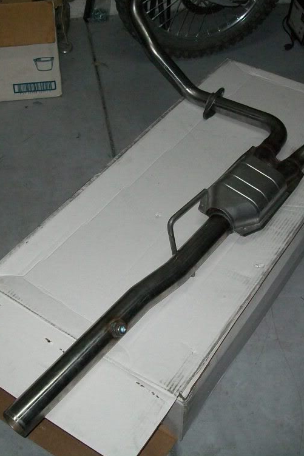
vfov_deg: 38.9
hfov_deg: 26.5
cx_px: 149
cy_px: 226
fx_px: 646
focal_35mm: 51
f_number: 2.7
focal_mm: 6
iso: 200
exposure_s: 1/125
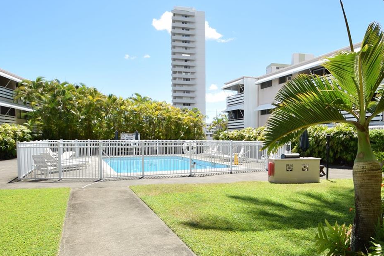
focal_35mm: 26
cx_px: 245
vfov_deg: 49.2
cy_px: 153
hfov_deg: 68.1
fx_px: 277
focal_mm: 10
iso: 100
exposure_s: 1/200
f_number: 8
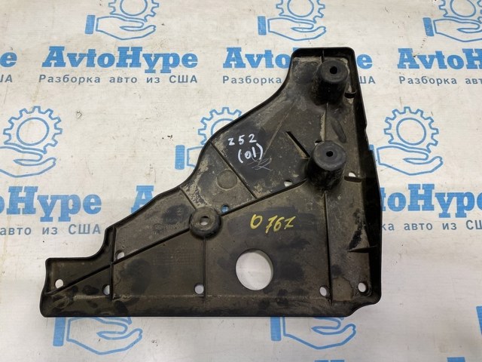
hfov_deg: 67.3
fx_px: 362
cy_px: 181
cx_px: 241
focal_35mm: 26
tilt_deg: -70.3
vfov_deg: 53.1
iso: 64
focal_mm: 4.25
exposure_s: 1/100
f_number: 1.8
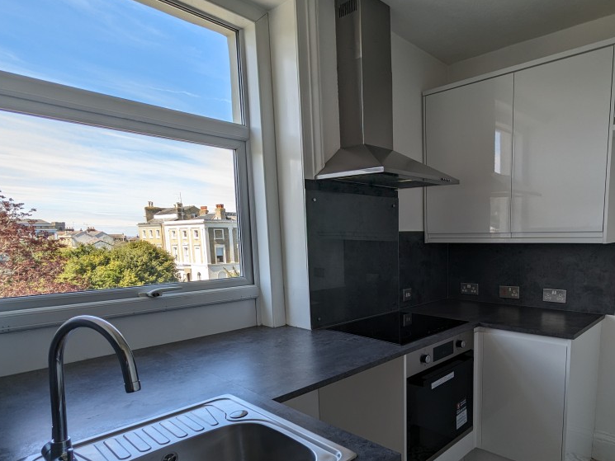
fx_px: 391
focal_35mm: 22
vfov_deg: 60.1
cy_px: 295
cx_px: 412
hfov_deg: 73.9
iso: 32
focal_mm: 2.35
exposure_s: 1/422
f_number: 2.2
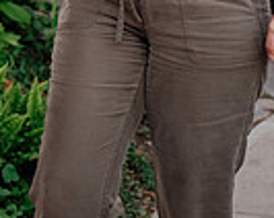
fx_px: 1587
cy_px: -135
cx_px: 2
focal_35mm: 196
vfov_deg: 7.7
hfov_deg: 9.8
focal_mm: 31.1
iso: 800
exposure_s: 1/250
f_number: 2.8
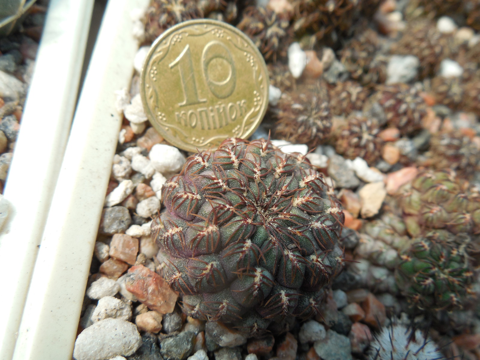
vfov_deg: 45.4
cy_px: 180
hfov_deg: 58.4
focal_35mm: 31
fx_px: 430
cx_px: 240
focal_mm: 5.6
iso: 125
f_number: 3.6
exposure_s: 1/250
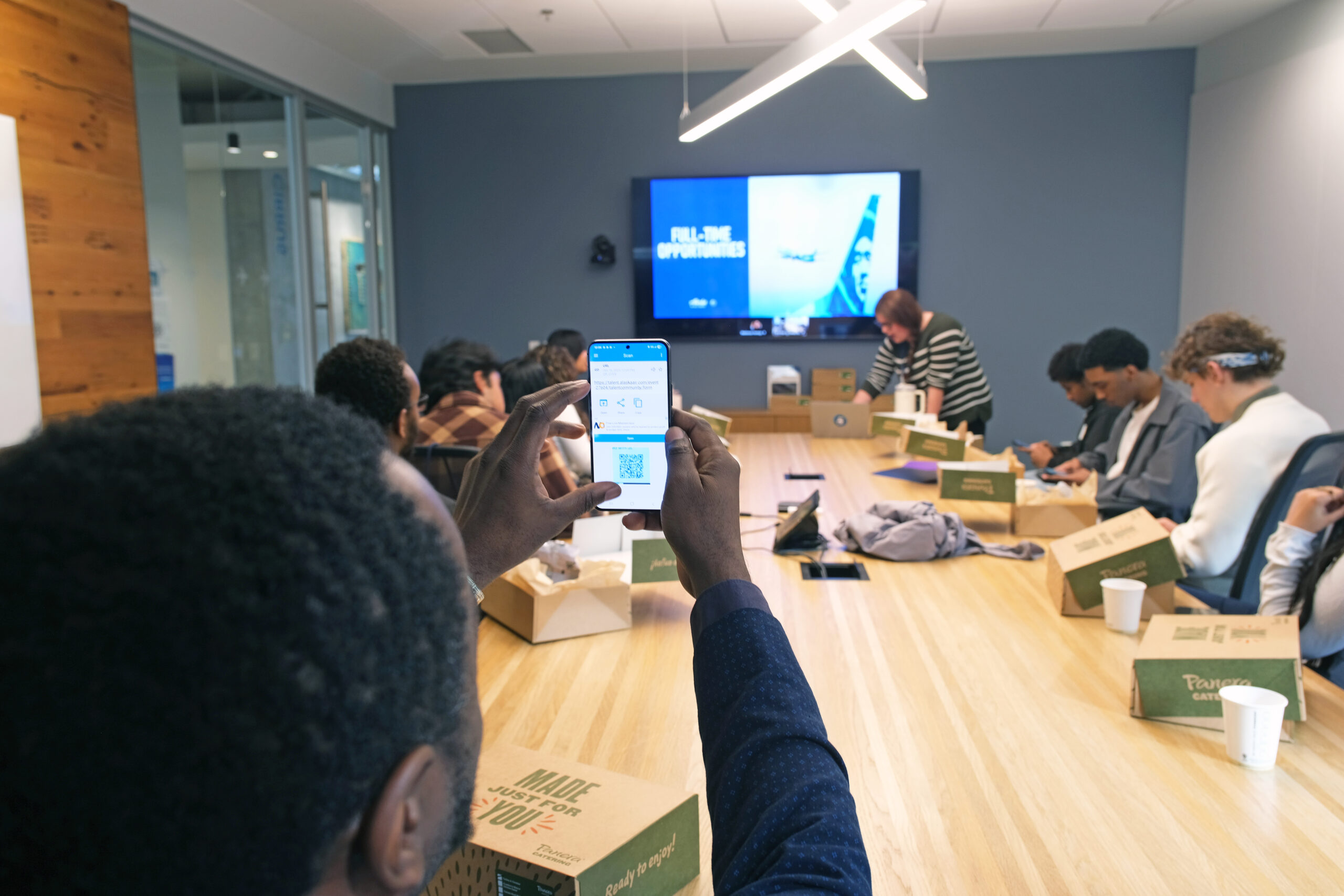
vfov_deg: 45.0
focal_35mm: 29
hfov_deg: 63.7
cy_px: 448
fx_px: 1083
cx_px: 672
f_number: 4
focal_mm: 19.2
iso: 200
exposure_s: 1/15
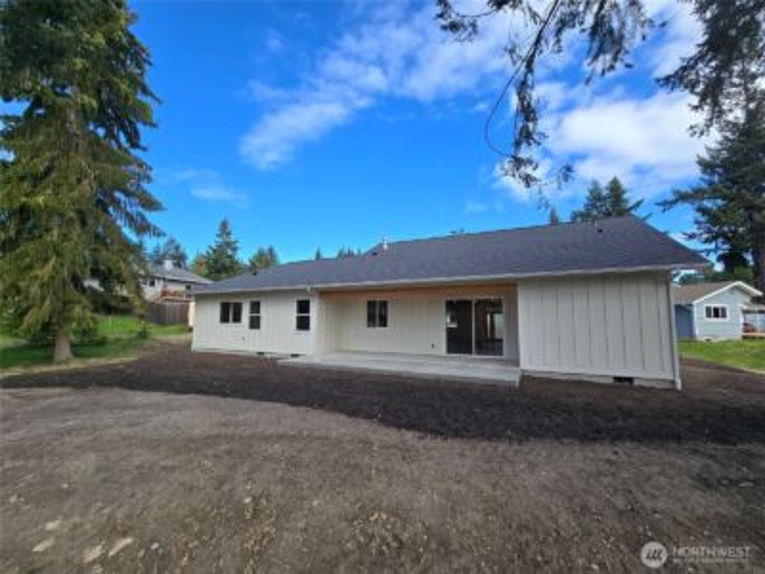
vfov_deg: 89.9
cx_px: 382
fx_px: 287
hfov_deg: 106.2
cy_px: 287
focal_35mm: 13
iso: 50
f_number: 2.2
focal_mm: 2.2
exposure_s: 1/1055
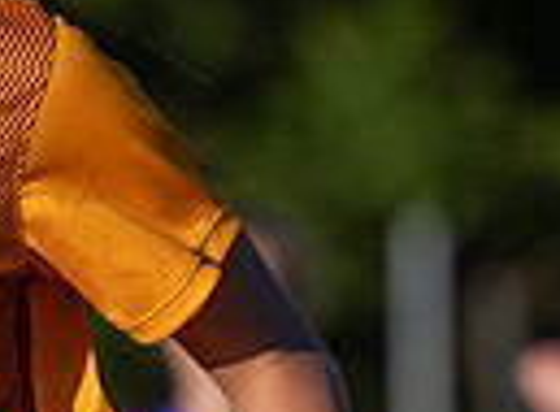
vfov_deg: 2.0
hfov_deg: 2.8
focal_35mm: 723
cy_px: 282
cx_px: -137
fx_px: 11621
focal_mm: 135
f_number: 2.8
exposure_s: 1/2000
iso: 90
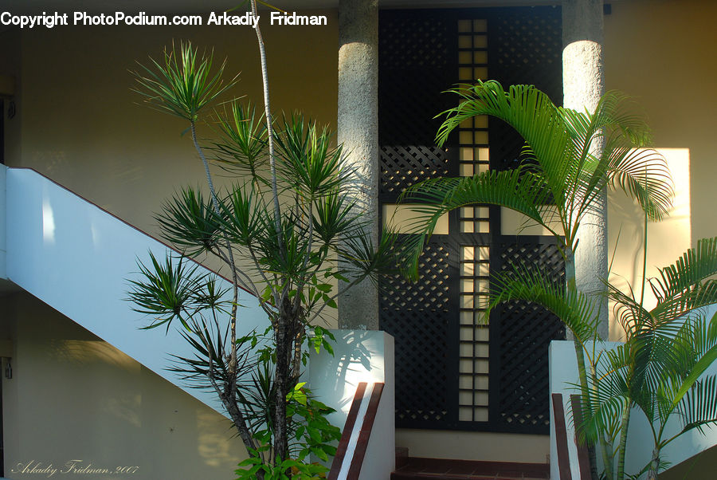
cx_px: 358
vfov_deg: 32.0
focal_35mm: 42
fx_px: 837
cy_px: 240
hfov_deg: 46.4
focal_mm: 28
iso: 160
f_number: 9
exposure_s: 1/80
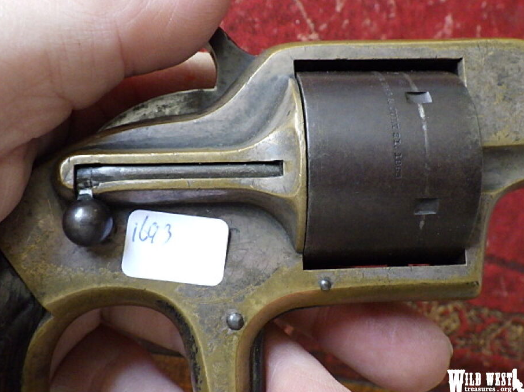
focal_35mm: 36
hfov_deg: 51.4
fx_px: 545
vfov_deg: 39.6
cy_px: 200
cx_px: 262
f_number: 3.8
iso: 1000
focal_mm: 6.1
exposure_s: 1/50
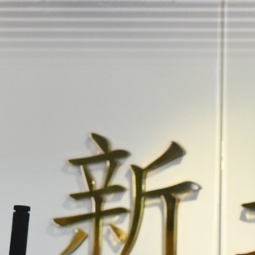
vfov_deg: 2.6
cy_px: 383
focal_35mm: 666
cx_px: 315
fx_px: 5551
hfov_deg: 2.6
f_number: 7.1
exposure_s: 1/100
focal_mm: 160
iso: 1250
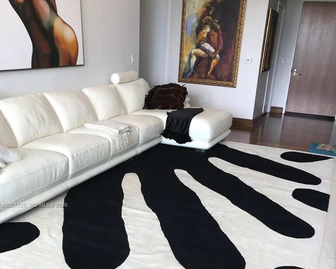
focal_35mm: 37
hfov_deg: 49.1
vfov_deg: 38.9
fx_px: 368
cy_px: 205
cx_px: 168
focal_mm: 3.99
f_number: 1.8
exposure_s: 1/60
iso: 25
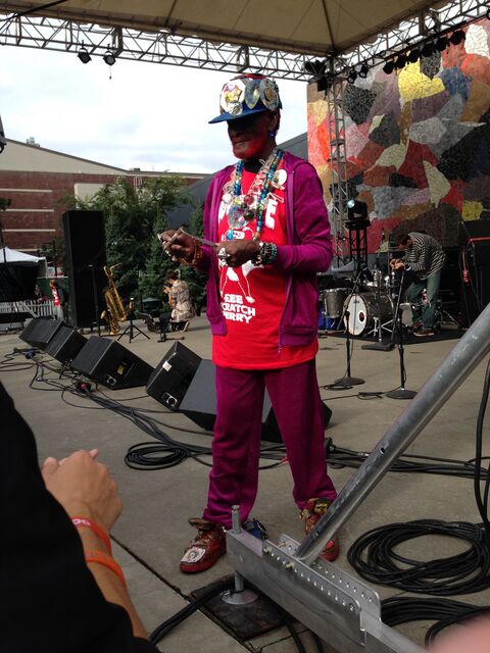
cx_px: 245
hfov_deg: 42.9
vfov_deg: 55.4
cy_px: 326
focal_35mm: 33
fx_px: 623
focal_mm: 4.12
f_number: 2.4
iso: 50
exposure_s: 1/661
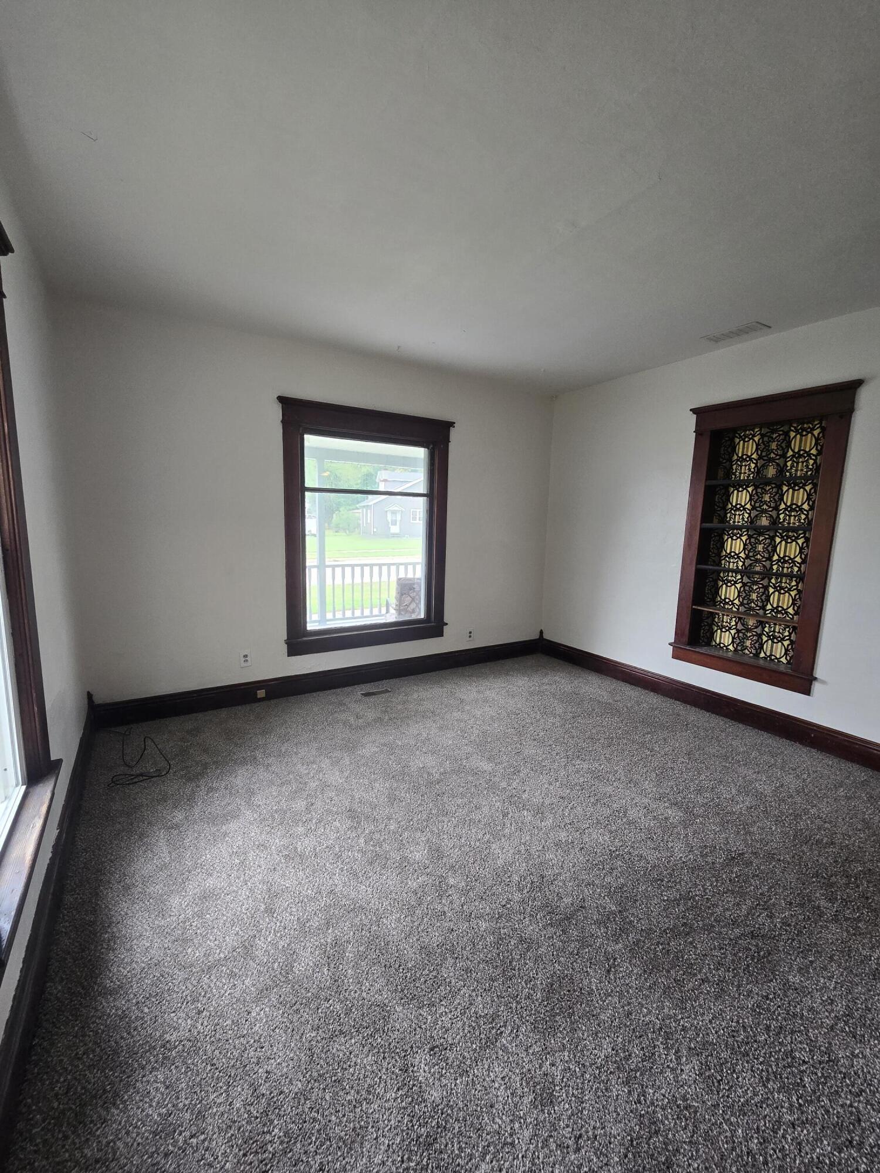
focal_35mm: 13
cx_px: 440
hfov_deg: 89.9
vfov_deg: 106.2
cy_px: 586
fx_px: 441
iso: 160
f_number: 2.2
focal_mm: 2.2
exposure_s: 1/60
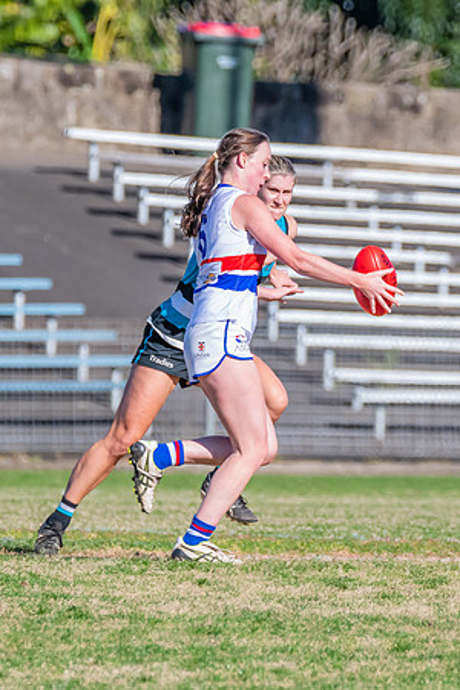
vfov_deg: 1.8
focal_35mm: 1152
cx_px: 372
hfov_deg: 1.2
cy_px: 296
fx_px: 22085
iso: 800
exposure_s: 1/1600
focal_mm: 450
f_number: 9
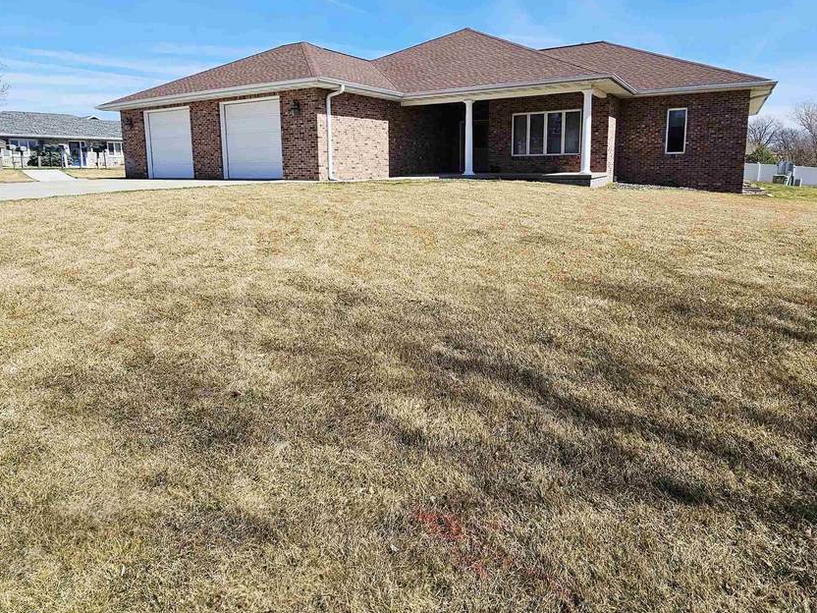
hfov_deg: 81.7
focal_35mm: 20
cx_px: 403
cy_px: 229
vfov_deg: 65.0
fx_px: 472
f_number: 2.2
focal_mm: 2.2
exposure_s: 1/3333
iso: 50
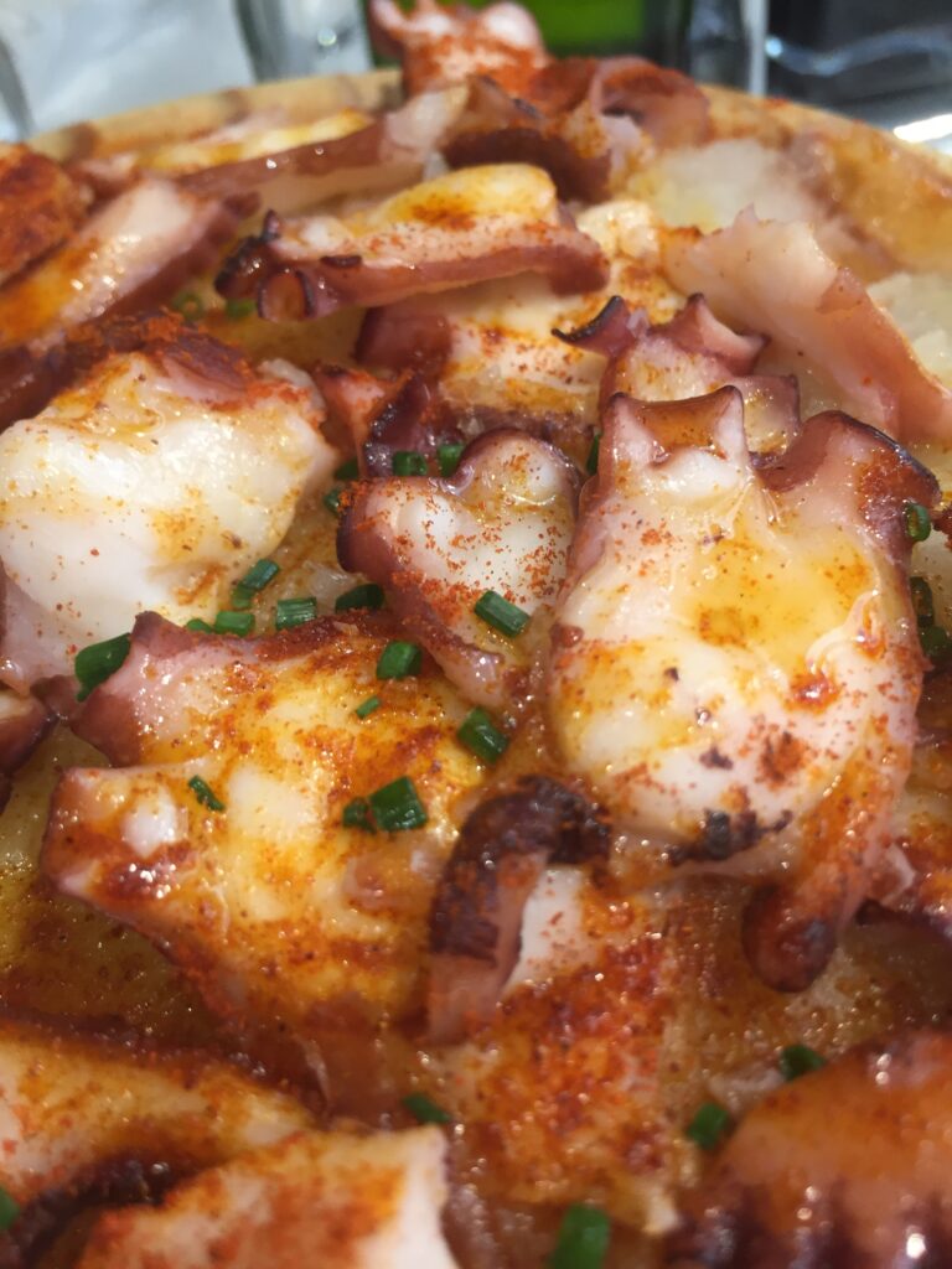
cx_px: 476
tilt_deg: -52.9
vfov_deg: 61.7
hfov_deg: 48.2
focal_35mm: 29
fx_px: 1063
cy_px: 634
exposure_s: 1/33
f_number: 2.2
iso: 50
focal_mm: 4.15
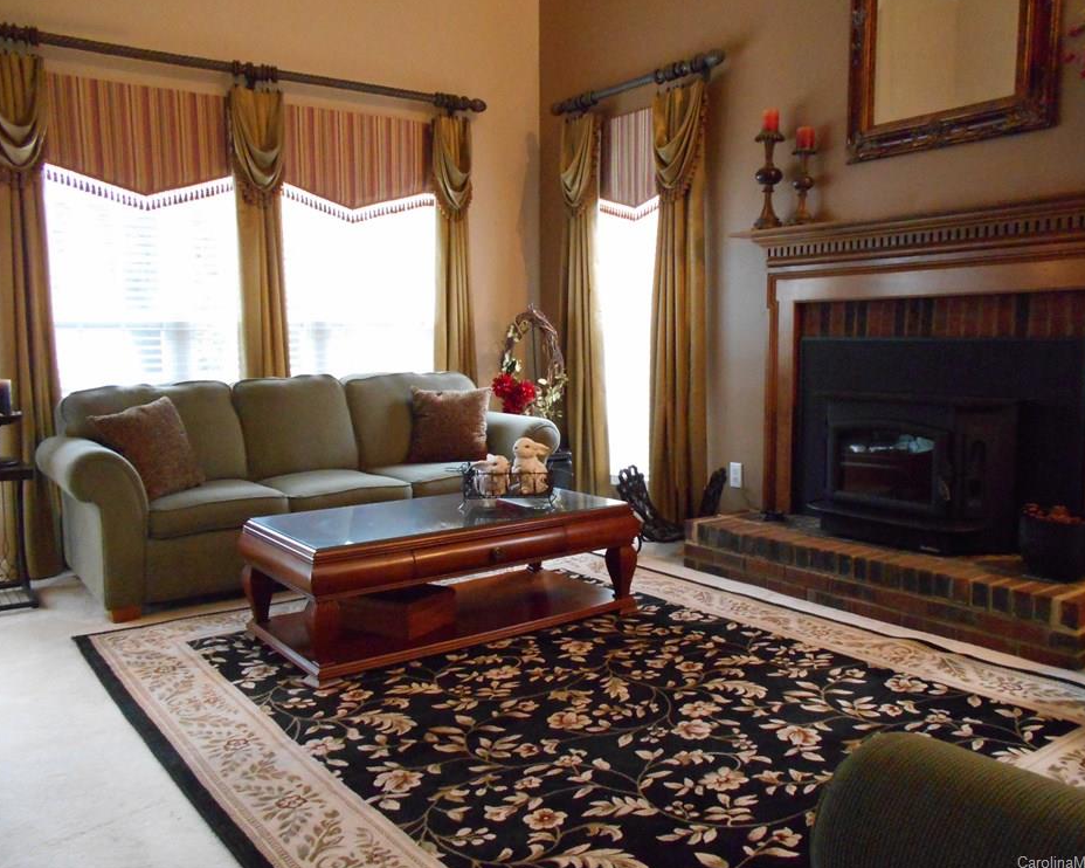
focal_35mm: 28
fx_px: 899
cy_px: 425
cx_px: 553
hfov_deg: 62.2
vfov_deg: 51.5
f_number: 3.2
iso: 800
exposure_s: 1/15
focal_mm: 4.6
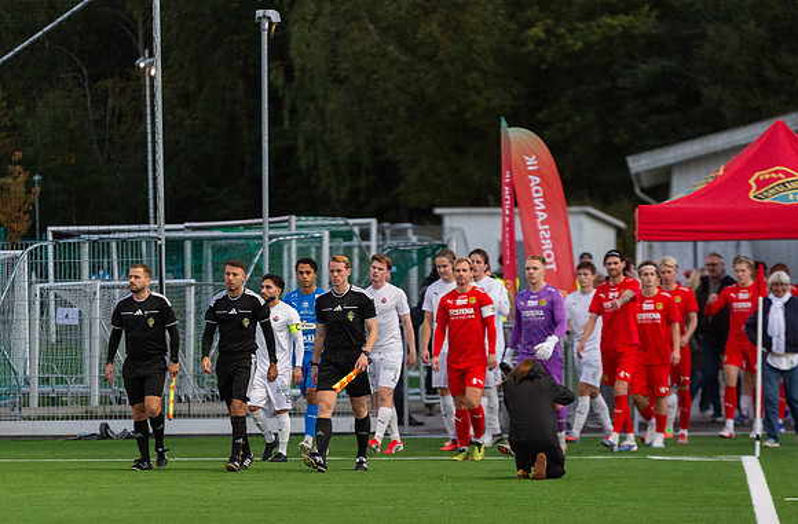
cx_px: 280
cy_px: 339
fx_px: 5780
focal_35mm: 262
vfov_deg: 5.2
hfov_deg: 7.9
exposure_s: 1/800
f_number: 3.2
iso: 6400
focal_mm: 200
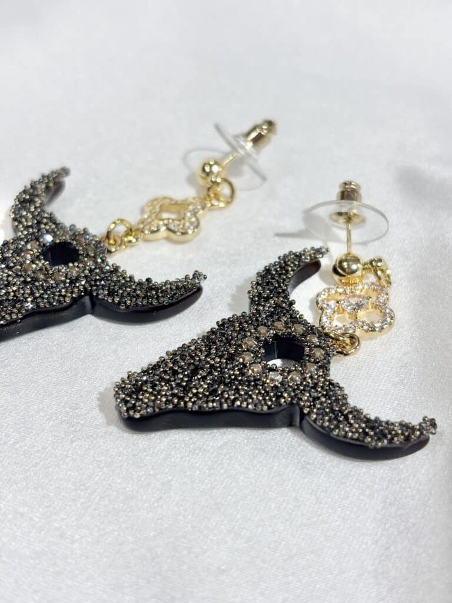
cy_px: 302
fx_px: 905
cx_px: 226
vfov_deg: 36.8
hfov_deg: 28.0
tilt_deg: -43.4
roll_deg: +5.3
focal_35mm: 52
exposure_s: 1/234
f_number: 1.6
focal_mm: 5.96
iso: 32
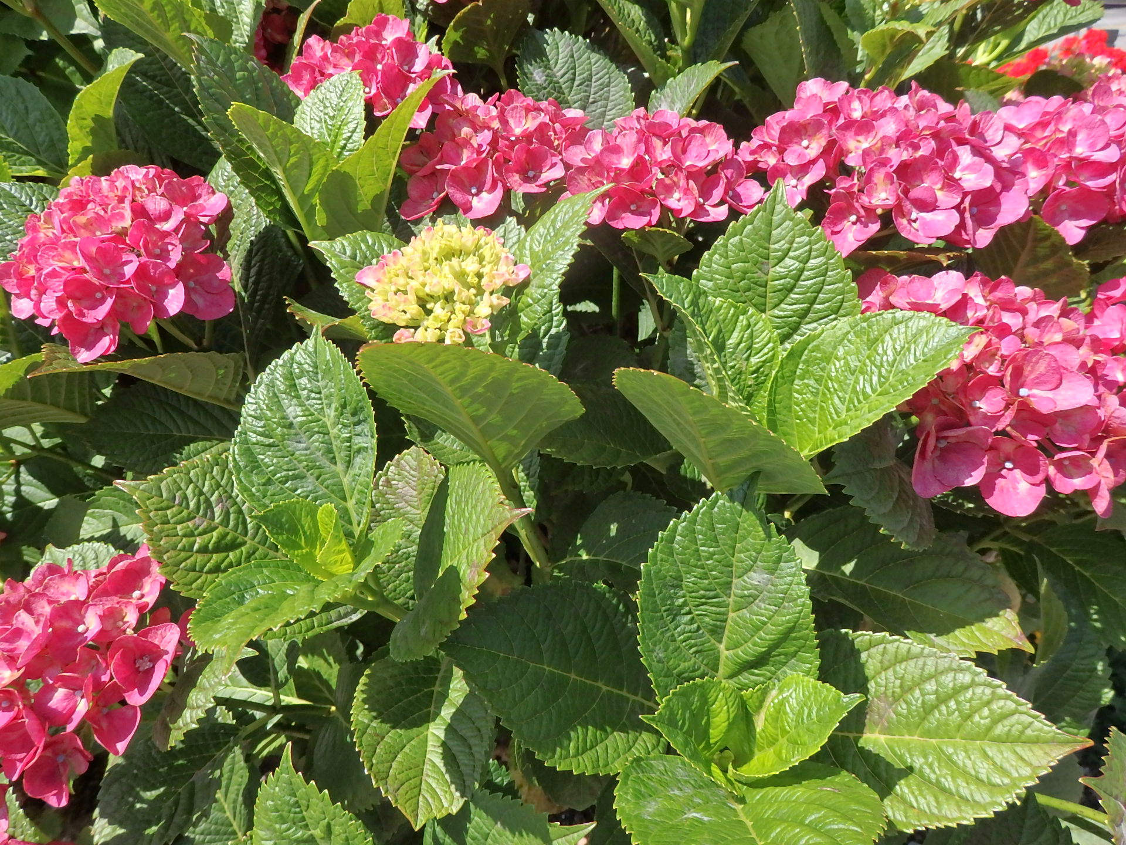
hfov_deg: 69.4
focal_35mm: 25
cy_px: 422
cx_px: 563
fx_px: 813
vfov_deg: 54.9
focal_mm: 4.5
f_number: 3
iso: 160
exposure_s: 1/1600
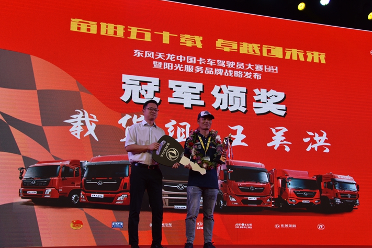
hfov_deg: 41.9
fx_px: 486
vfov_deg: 28.6
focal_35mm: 47
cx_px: 199
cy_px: 127
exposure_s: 1/125
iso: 400
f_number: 5.6
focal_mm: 40
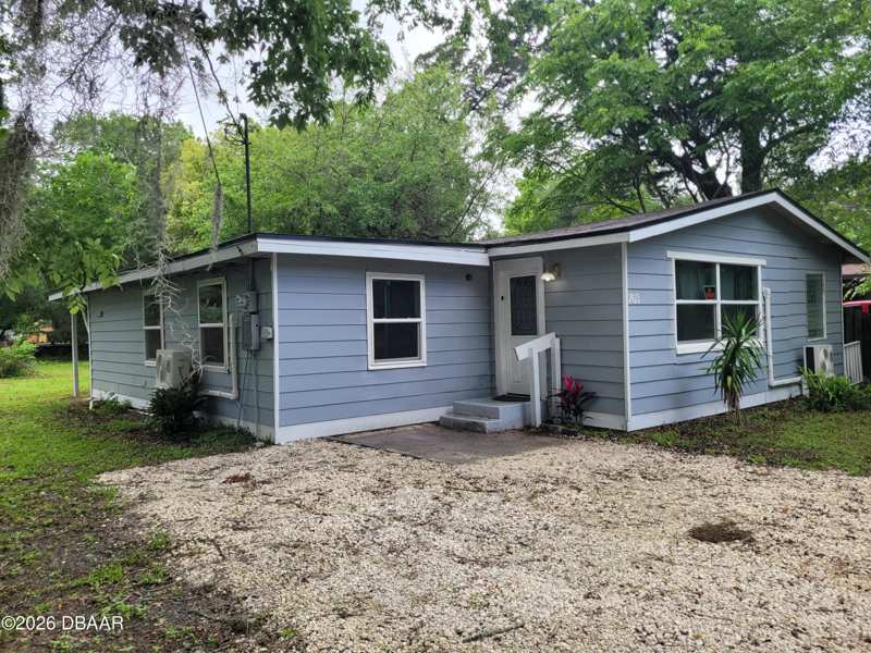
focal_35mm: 26
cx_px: 436
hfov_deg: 67.3
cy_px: 326
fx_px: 654
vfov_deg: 53.1
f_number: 1.8
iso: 40
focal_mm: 5.4
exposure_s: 1/381
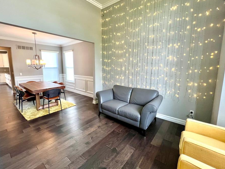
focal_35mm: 15
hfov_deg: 98.1
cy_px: 80
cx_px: 108
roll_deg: +0.2
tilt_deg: -8.0
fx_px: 98
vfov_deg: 81.7
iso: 125
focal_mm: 1.57
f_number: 1.8
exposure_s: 1/123
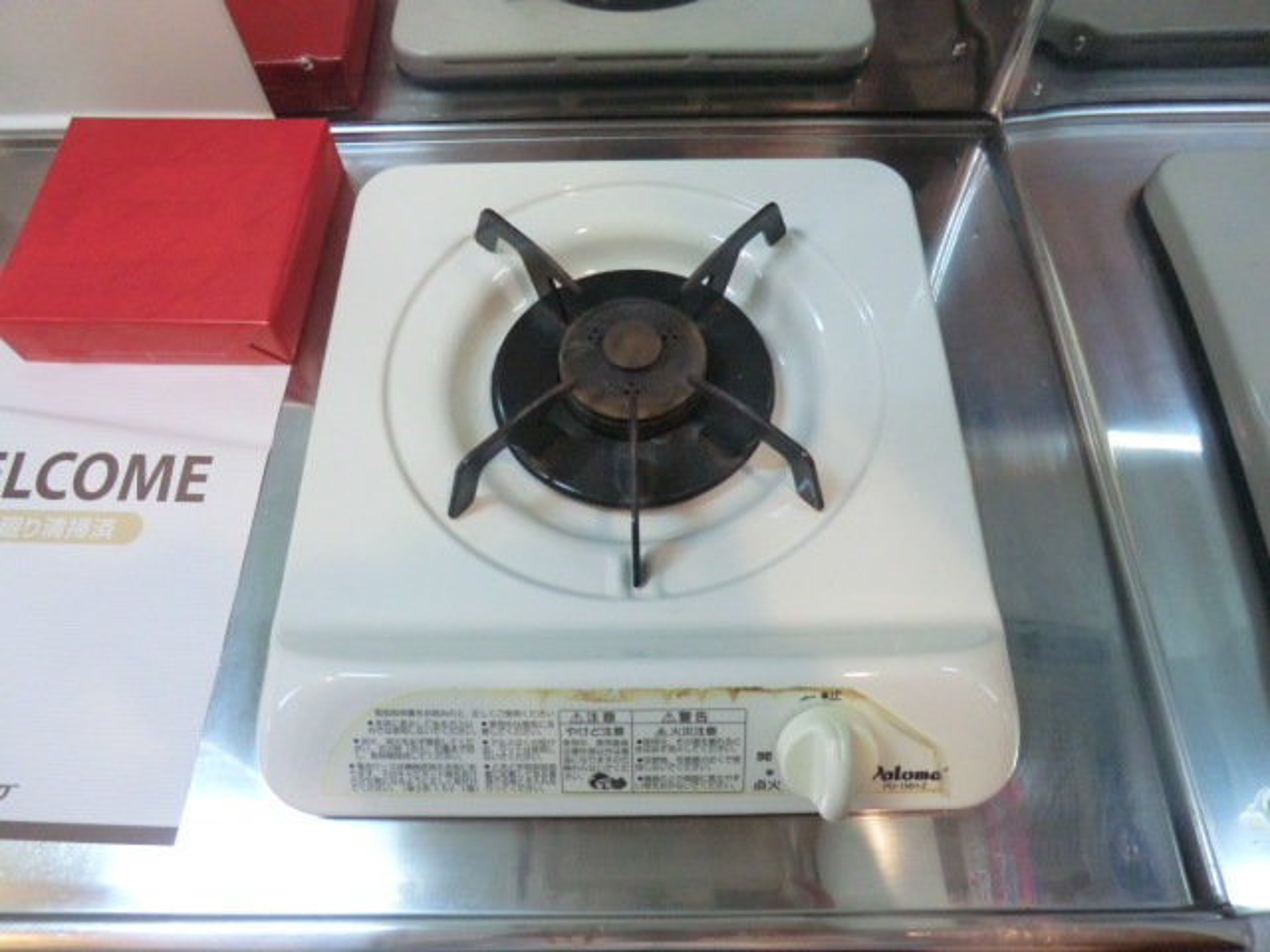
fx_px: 881
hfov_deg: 71.6
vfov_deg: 56.8
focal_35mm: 24
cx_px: 635
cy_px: 476
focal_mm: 4.3
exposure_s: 1/60
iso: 500
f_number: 3.2
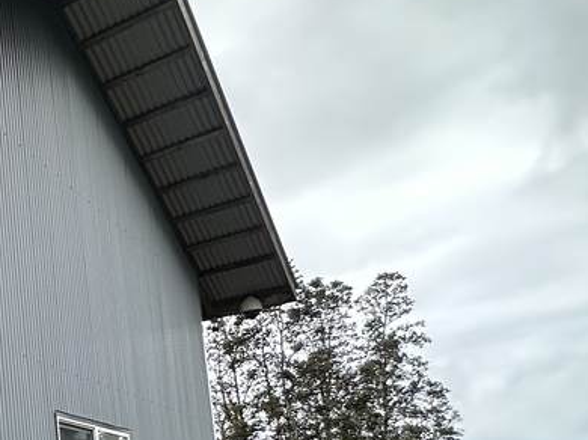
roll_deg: +1.6
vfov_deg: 28.6
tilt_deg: +6.0
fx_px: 781
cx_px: -320
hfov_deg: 27.0
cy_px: 485
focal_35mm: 46
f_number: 2.2
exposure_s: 1/636
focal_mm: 2.22
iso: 40
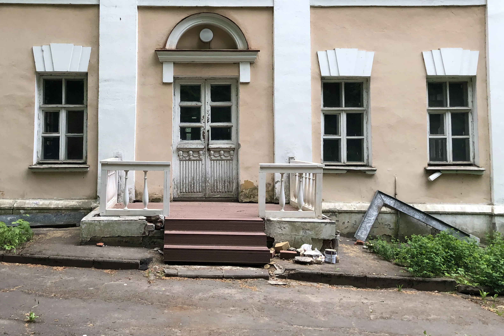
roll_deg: -0.8
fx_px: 518
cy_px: 121
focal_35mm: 37
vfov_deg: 35.7
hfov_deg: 51.5
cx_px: 196
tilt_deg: +2.0
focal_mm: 4
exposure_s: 1/120
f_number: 1.8
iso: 64
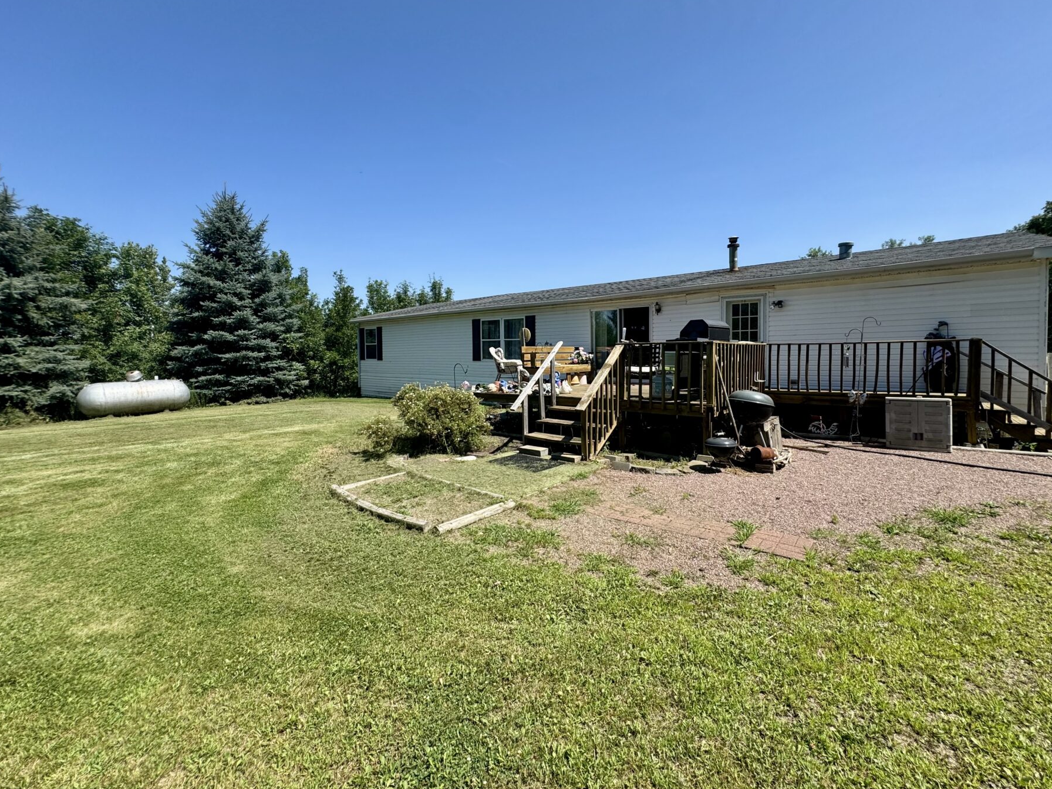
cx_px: 540
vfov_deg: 81.6
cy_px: 368
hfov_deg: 98.2
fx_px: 456
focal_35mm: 15
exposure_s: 1/1420
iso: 50
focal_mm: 2.22
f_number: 2.2
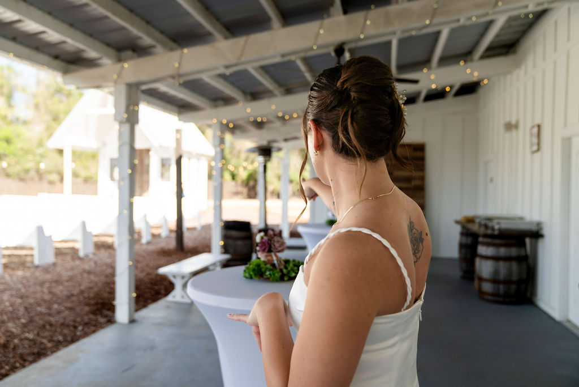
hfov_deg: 60.9
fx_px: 492
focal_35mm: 31
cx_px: 290
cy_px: 194
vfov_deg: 42.9
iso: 125
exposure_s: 1/400
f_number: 2.8
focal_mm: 29
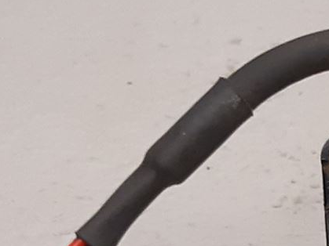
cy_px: 243
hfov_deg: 14.4
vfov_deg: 11.6
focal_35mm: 127
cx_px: 501
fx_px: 1207
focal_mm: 3.93
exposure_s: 1/50
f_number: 1.7
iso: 160
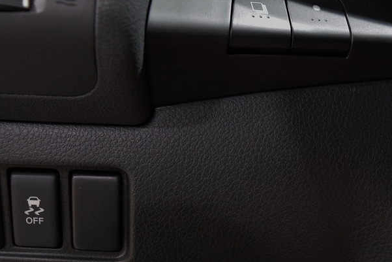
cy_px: 126
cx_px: 182
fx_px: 501
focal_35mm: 46
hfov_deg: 42.7
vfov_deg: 29.3
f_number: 3.5
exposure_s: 1/50
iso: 6400
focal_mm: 18
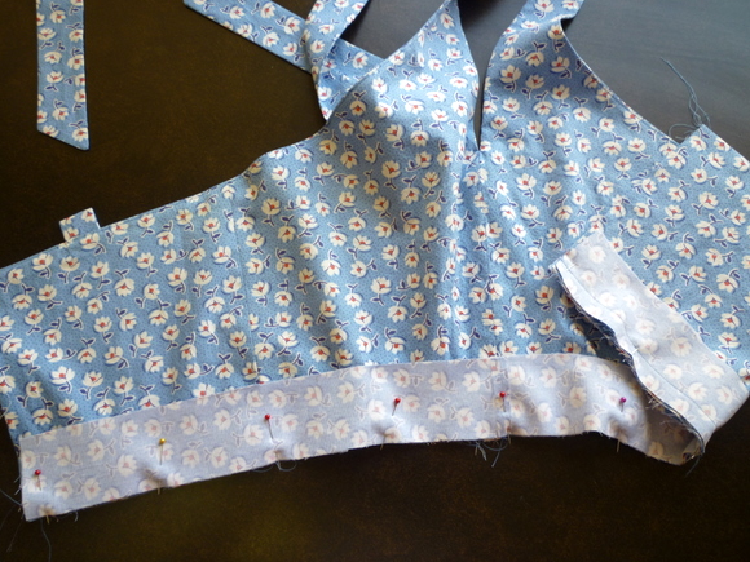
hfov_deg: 60.0
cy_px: 276
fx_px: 650
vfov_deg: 46.8
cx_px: 367
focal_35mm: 30
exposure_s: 1/80
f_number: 3.3
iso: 80
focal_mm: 5.2
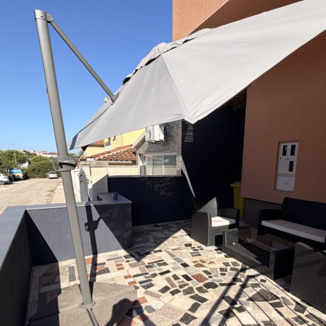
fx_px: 245
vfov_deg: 65.5
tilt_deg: -12.6
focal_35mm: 23
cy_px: 217
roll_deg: -1.2
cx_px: 186
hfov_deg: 66.9
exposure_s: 1/770
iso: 25
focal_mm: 2.22
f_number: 2.2
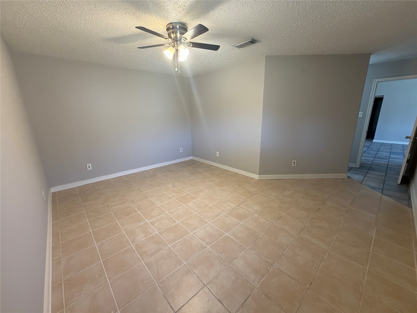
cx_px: 208
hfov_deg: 102.1
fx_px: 169
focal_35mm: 14
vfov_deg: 85.7
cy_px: 156
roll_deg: +1.5
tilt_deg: -14.4
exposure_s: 1/60
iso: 250
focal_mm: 2.22
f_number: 2.2
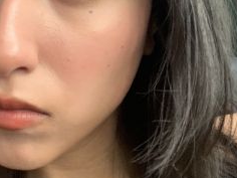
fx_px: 418
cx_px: 32
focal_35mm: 61
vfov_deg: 24.0
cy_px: 72
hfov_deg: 30.5
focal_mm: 2.87
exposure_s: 1/60
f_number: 2.2
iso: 200
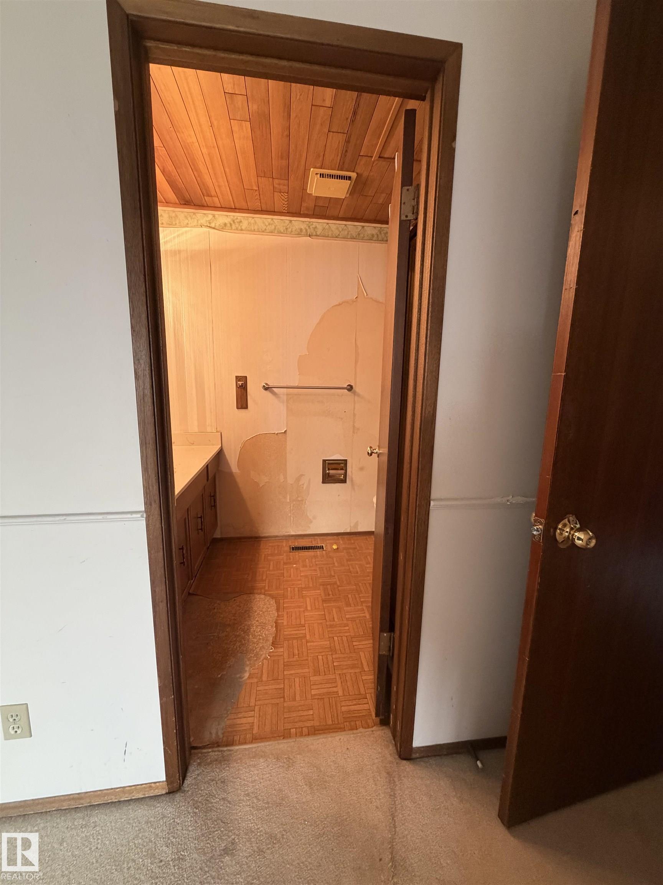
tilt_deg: -9.8
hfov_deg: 85.7
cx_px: 332
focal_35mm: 14
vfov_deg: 102.1
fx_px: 358
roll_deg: -0.2
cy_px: 442
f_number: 2.2
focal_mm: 2.22
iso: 320
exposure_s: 1/60
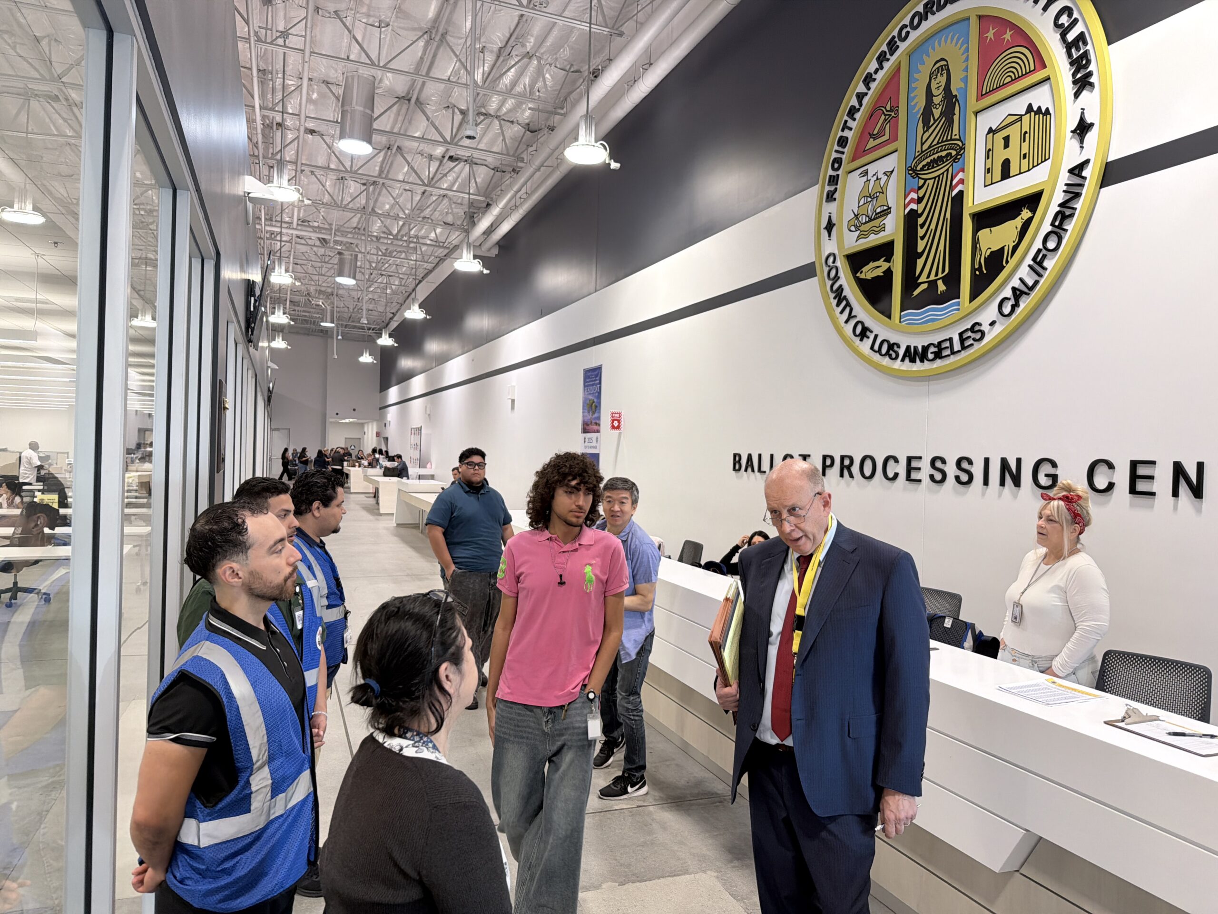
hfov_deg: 71.6
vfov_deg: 56.8
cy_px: 457
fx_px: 844
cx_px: 609
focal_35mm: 24
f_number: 1.78
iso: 125
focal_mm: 6.76
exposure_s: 1/120
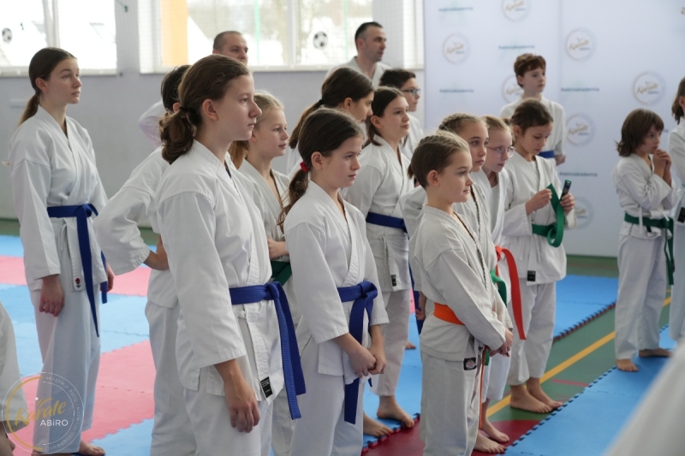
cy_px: 228
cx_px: 342
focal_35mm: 59
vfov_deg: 23.0
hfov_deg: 33.9
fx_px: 1122
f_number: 4
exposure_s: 1/400
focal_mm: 59
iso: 3200
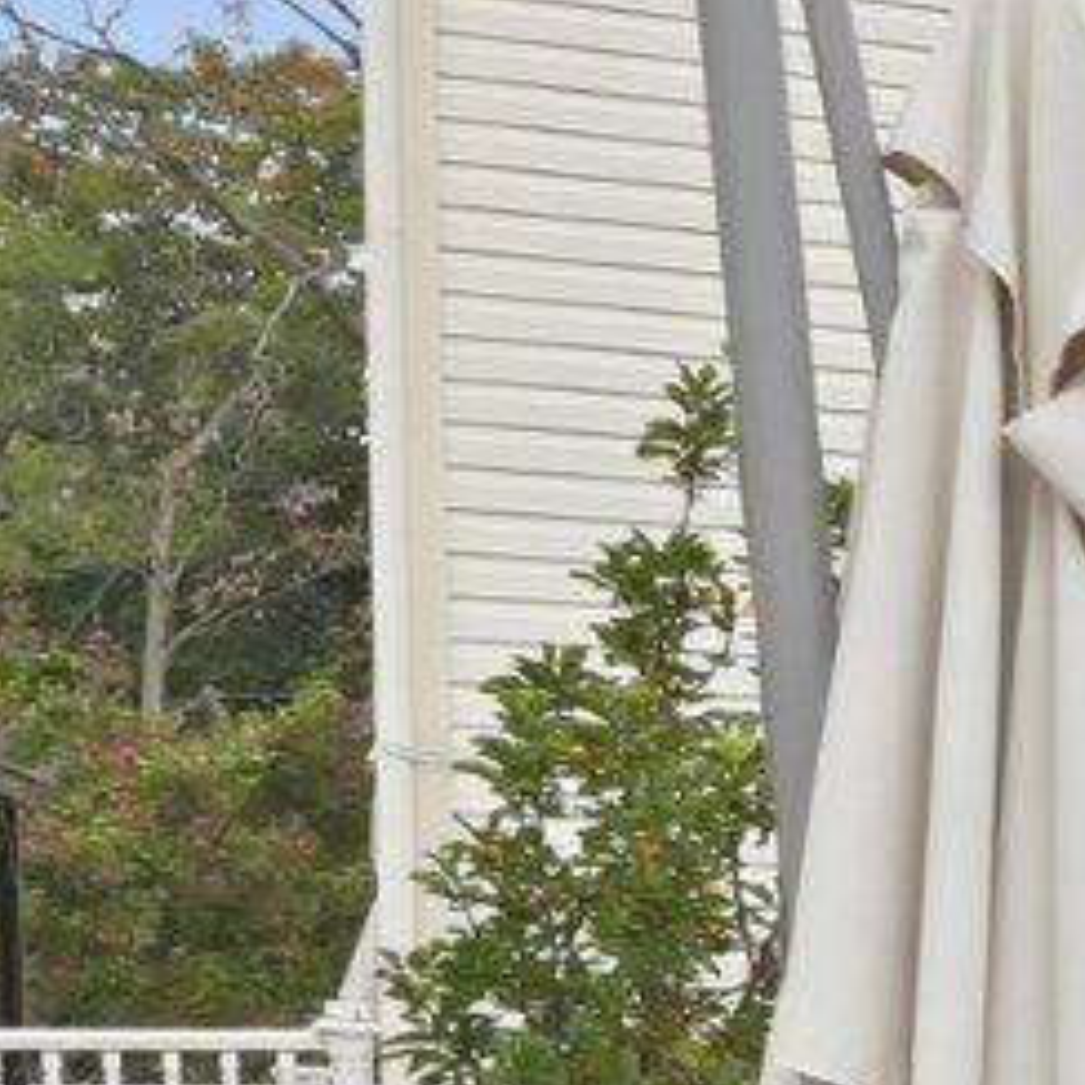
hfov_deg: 9.3
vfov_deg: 14.9
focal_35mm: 114
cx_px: 3802
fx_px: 4043
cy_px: 1216
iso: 200
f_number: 8
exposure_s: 1/125
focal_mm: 16
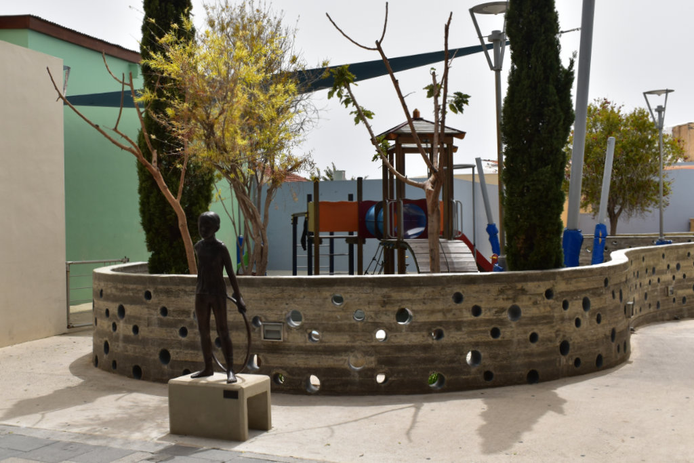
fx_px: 694
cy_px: 232
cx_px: 347
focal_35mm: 36
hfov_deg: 53.1
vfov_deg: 36.9
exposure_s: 1/500
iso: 280
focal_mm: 24
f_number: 11
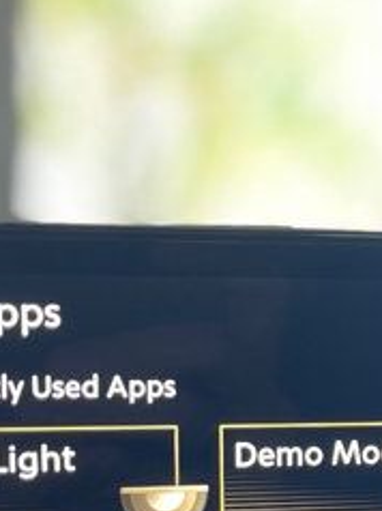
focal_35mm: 112
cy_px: 507
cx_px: 438
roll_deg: -0.2
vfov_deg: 17.2
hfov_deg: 12.9
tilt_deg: -7.0
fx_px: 1651
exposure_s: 1/60
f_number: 1.6
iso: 125
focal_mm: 4.2
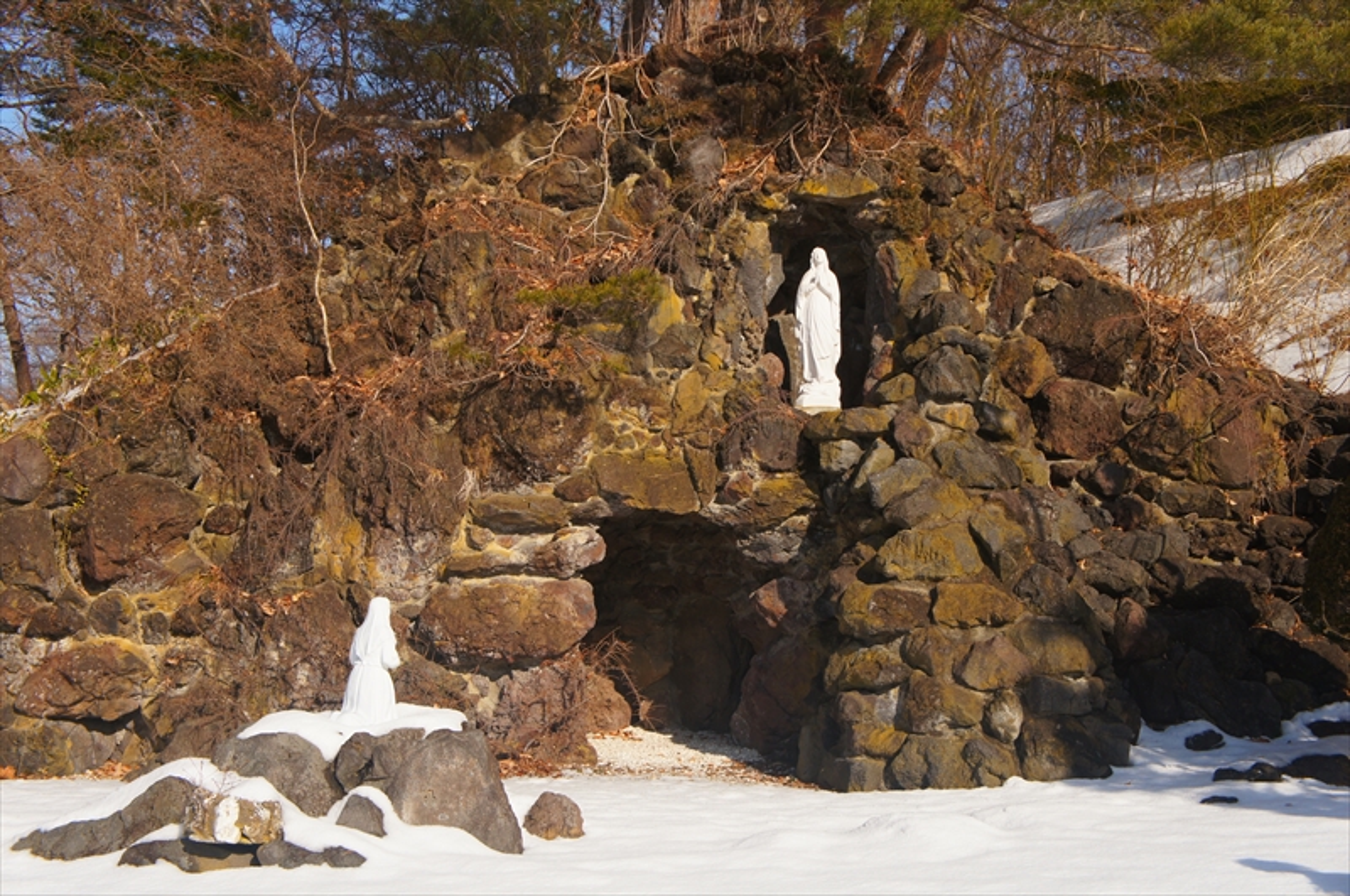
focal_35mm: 50
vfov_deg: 27.2
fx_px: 1854
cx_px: 675
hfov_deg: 40.0
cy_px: 448
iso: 200
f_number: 8
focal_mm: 33
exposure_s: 1/500
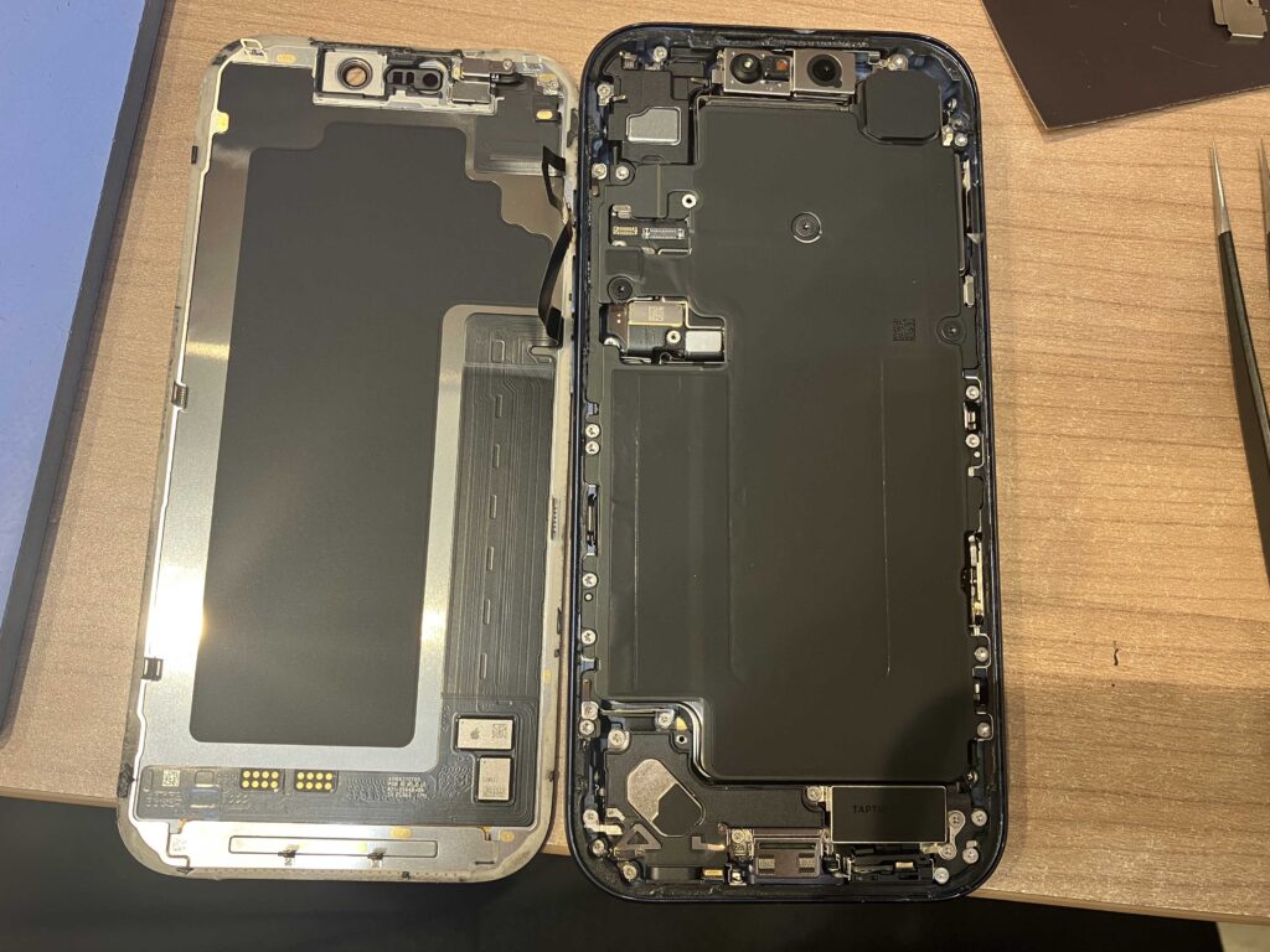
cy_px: 476
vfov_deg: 49.7
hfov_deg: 63.4
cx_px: 635
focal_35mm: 28
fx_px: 1027
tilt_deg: -79.1
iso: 80
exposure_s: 1/50
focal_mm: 3.99
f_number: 1.8
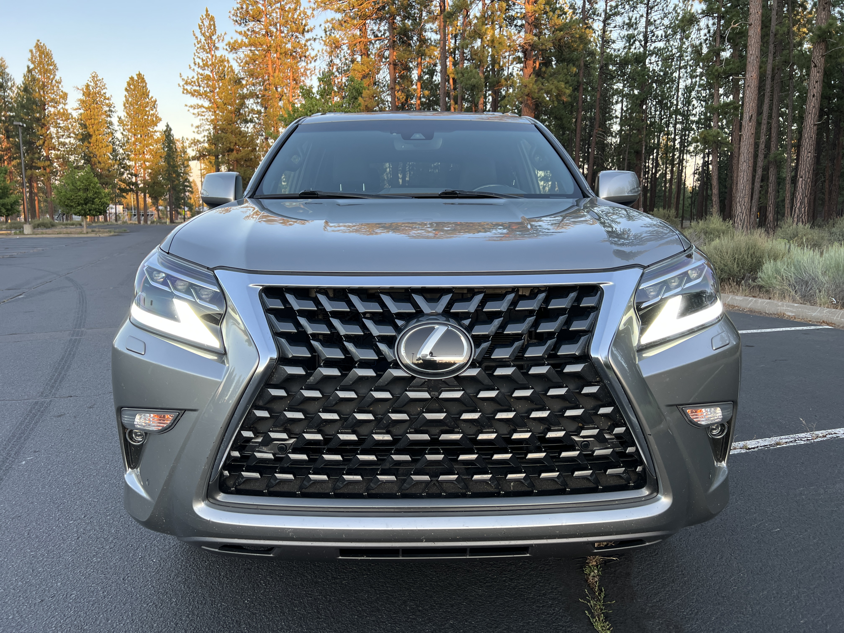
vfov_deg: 53.1
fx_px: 634
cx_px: 422
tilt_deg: -9.7
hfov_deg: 67.3
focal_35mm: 26
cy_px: 316
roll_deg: -0.2
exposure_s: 1/162
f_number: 1.5
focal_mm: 5.7
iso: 50
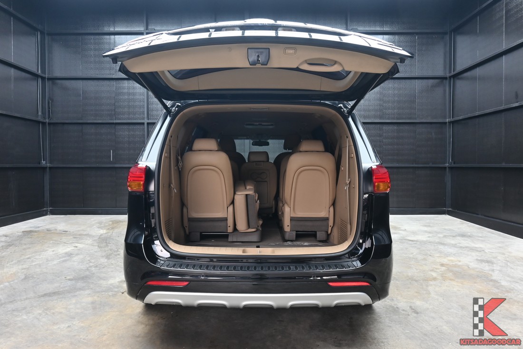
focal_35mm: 24
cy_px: 174
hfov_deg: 73.8
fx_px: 349
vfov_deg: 53.1
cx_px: 262
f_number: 6.7
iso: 560
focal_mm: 16
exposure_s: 1/60
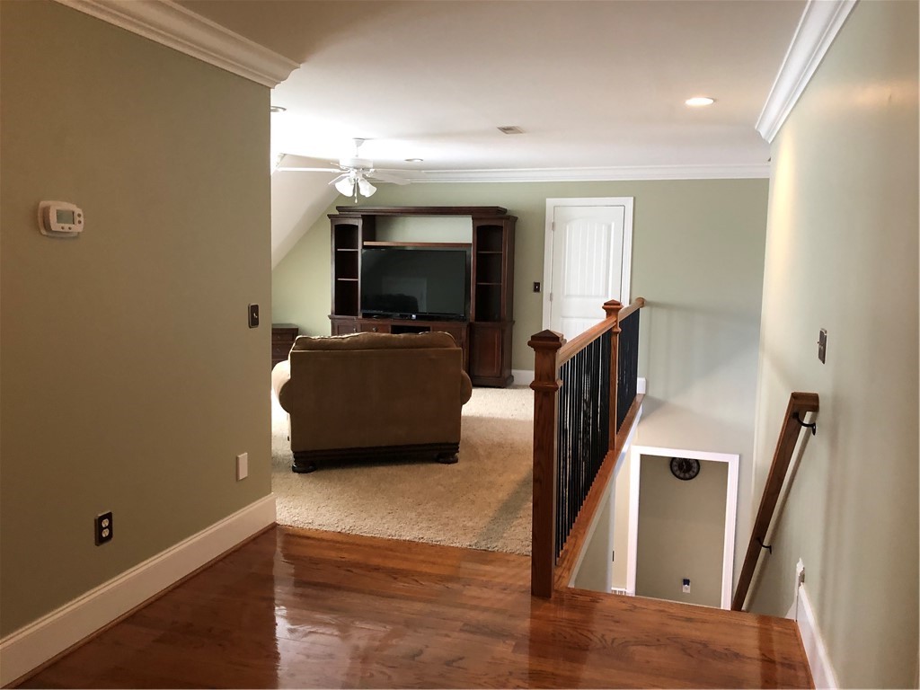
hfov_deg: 63.4
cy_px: 345
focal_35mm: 28
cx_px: 460
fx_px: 744
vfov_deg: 49.7
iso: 64
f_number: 1.8
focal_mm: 3.99
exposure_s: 1/15
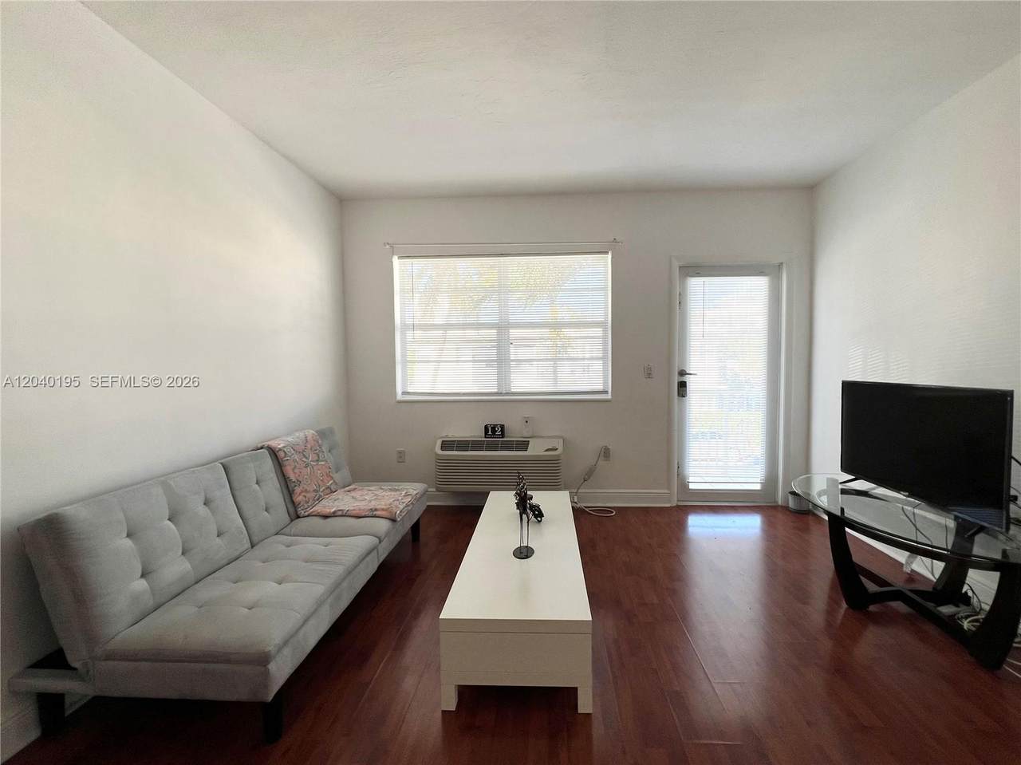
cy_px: 382
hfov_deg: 106.2
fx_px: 383
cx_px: 510
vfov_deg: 89.9
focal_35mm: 13
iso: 32
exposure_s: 1/139
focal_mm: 1.57
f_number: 1.8
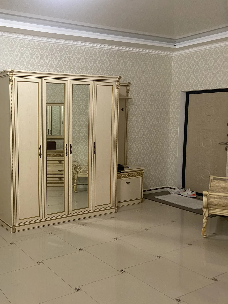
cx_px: 30
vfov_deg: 52.6
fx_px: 307
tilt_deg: -6.9
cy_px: 152
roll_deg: +0.2
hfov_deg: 38.3
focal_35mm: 35
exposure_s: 1/50
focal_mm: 4.25
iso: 250
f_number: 1.8
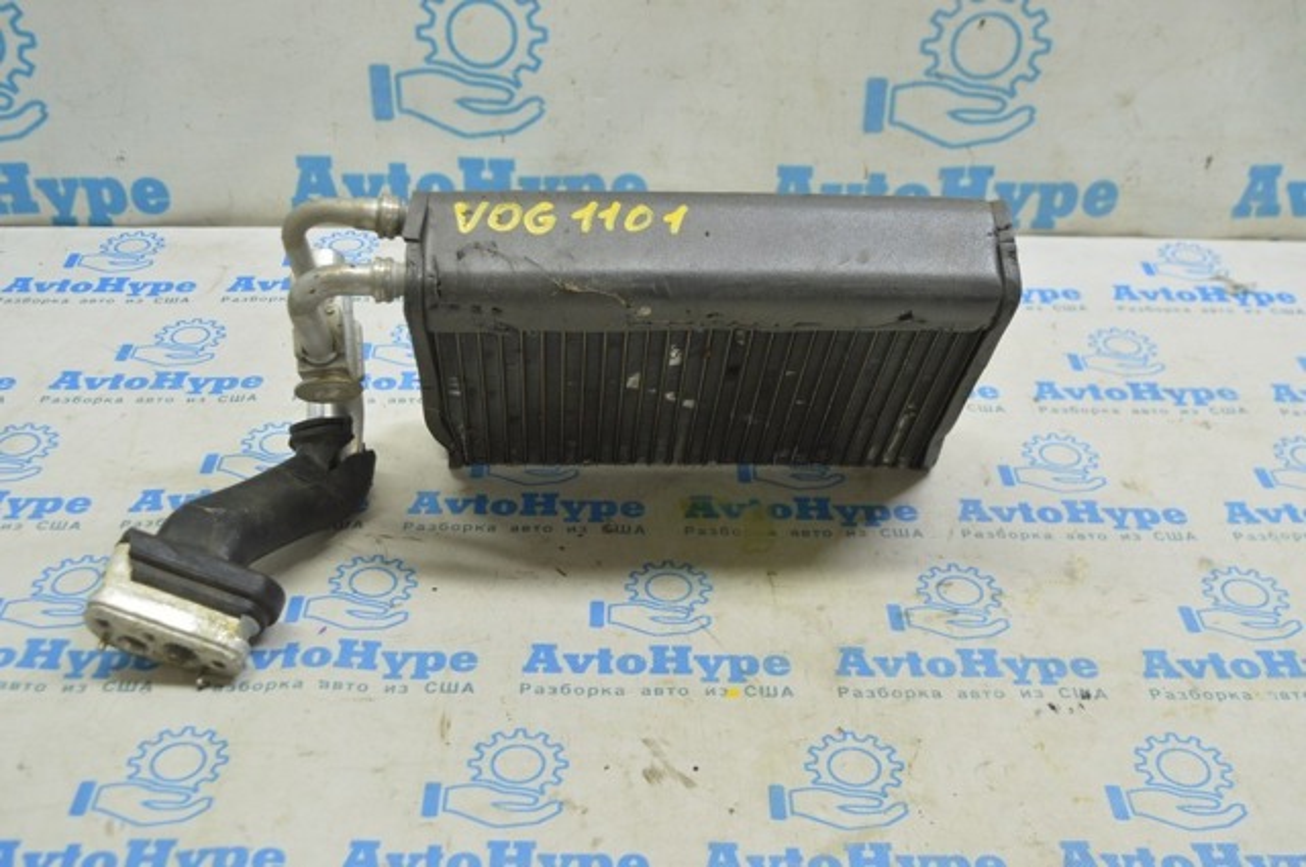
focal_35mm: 44
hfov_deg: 45.0
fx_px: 1576
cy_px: 434
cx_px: 653
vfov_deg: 30.8
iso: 400
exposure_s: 1/20
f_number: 5.6
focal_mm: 29
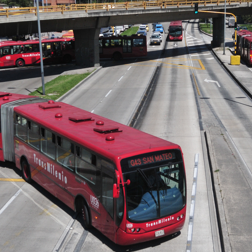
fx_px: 478
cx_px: 126
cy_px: 103
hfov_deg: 29.6
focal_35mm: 58
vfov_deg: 29.5
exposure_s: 1/8000
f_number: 3.5
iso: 500
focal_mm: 20
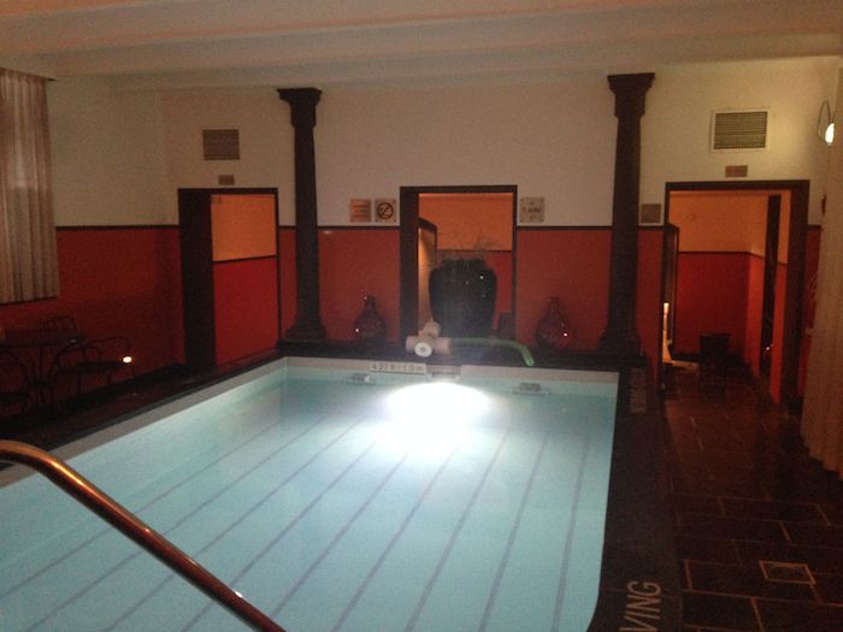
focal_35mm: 33
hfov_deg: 55.4
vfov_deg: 42.9
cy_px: 316
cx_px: 422
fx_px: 804
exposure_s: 1/20
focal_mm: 4.12
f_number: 2.4
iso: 400
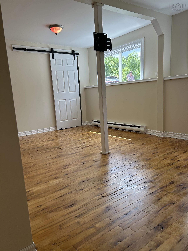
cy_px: 126
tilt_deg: -9.9
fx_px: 188
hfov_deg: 53.1
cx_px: 94
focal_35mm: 26
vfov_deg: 67.3
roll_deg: +4.1
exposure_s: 1/533
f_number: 1.5
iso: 50
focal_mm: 5.7
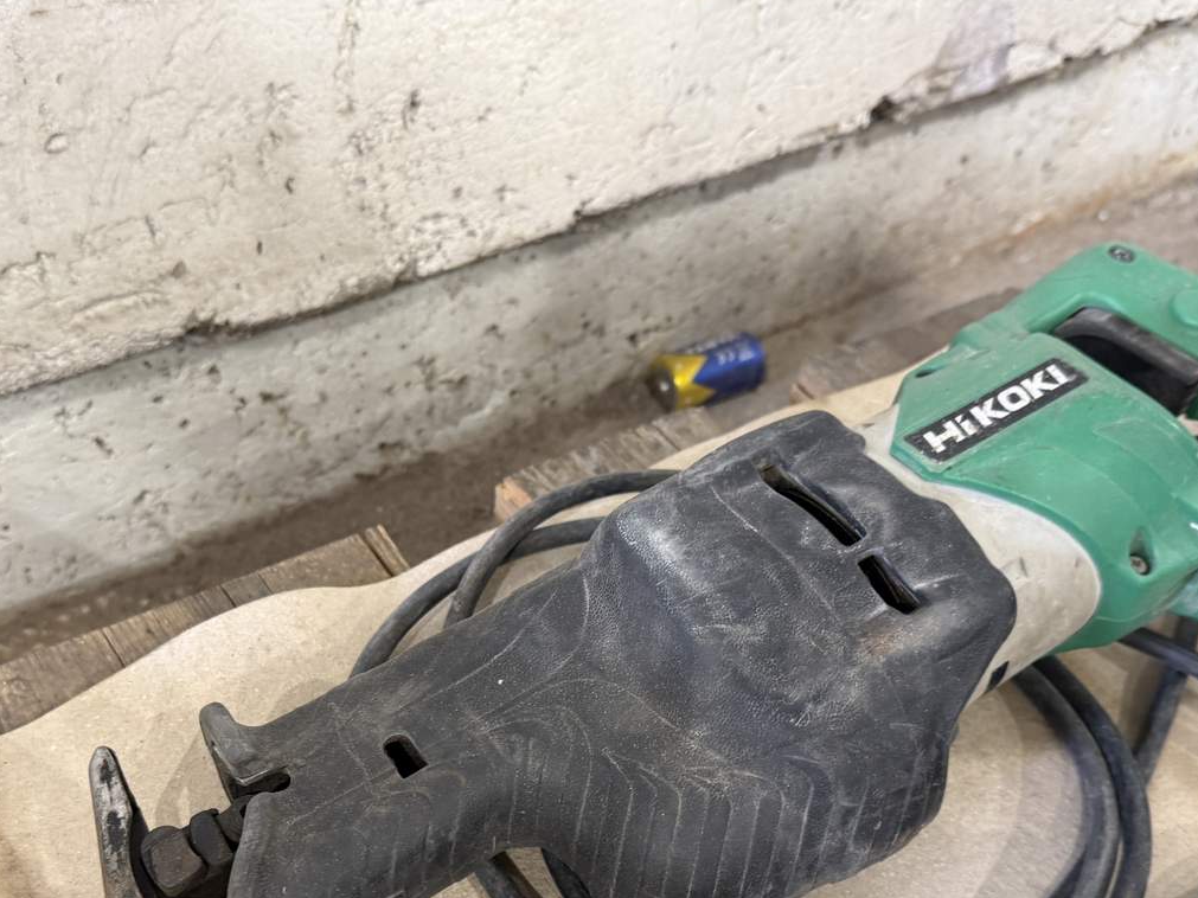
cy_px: 644
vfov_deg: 37.0
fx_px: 1315
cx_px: 543
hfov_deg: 48.9
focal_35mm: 38
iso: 250
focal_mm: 6.76
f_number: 1.78
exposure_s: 1/60
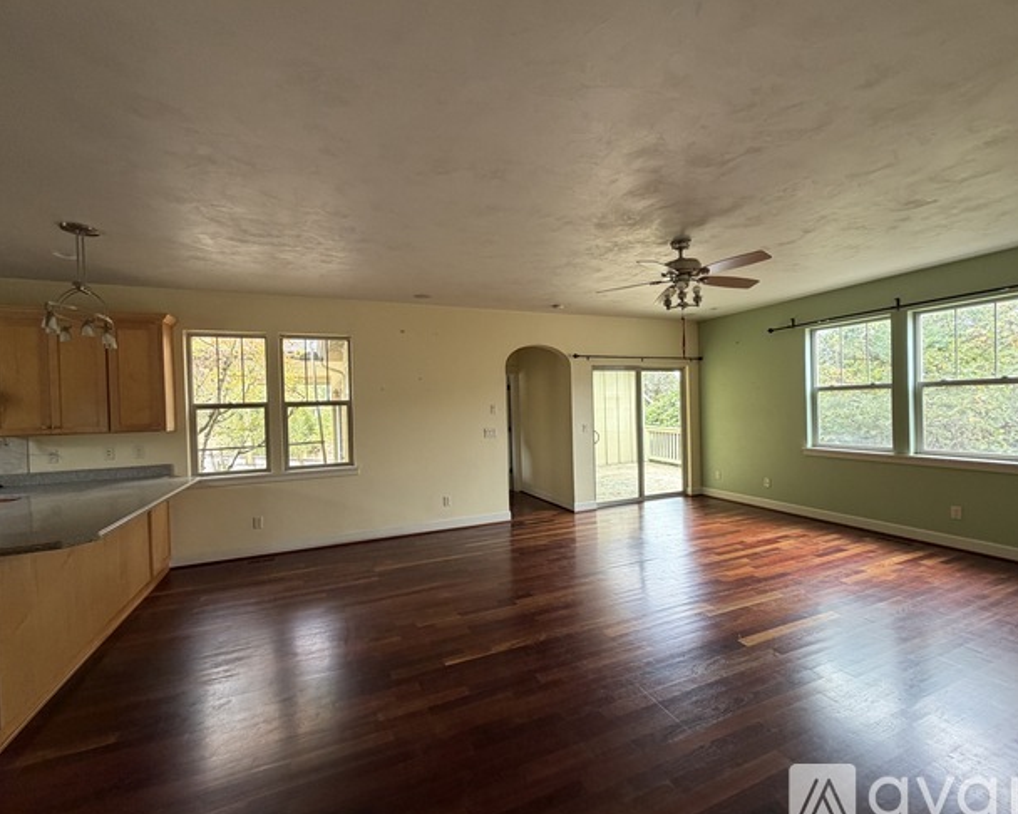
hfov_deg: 96.8
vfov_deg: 84.0
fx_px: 452
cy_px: 412
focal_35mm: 15
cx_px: 501
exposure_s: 1/121
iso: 250
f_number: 2.2
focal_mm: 2.22
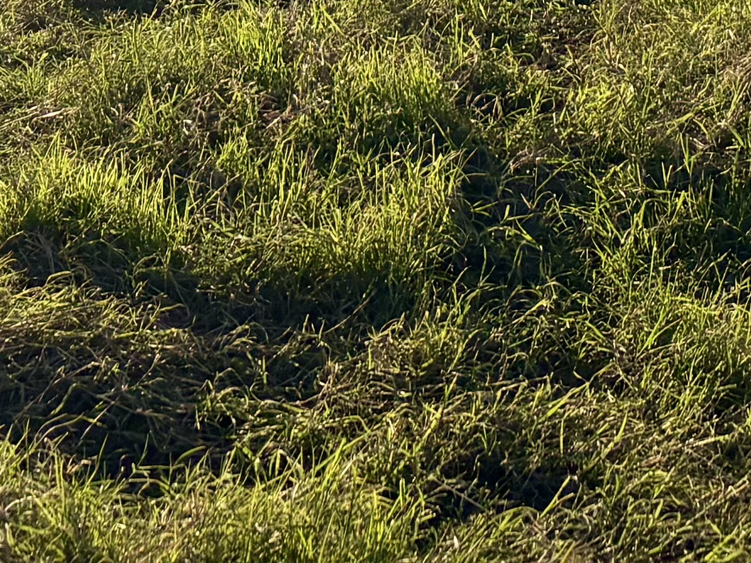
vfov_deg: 11.0
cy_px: -701
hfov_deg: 16.7
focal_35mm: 118
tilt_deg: -3.7
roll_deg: +0.5
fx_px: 2560
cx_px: 394
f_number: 1.6
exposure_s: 1/8850
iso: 50
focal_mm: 5.96
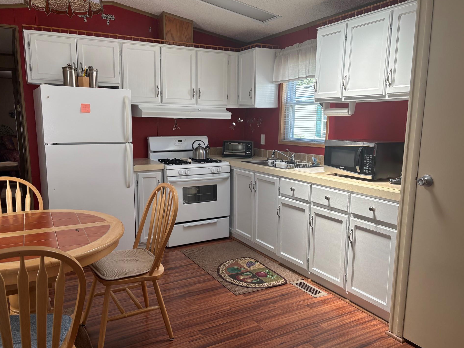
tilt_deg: -8.2
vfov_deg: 49.7
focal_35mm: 28
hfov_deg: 63.4
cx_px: 216
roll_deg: -0.4
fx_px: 375
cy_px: 185
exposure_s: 1/233
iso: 80
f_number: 1.6
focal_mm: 5.96
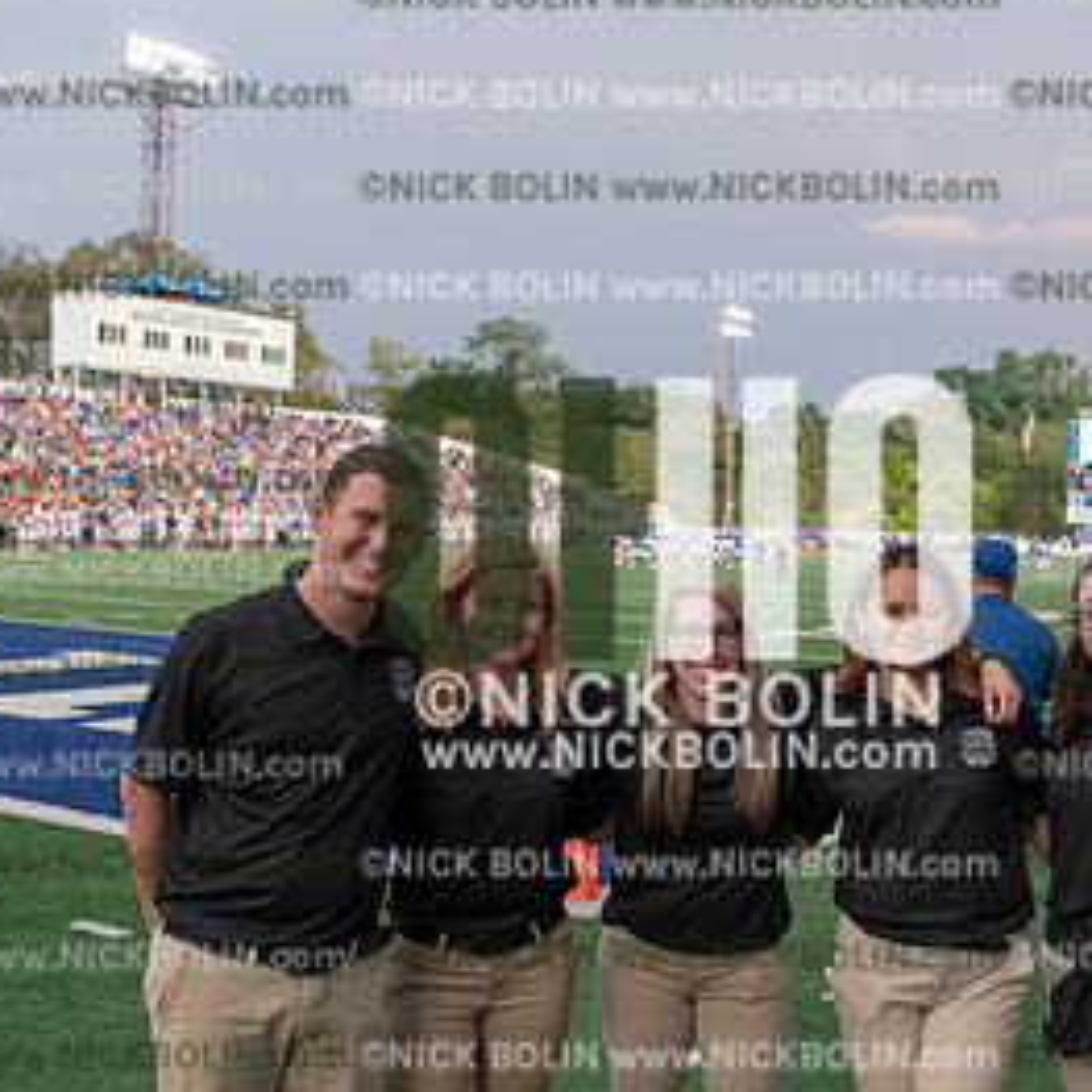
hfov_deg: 37.3
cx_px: 677
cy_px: 575
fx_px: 1606
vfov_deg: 37.5
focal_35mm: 45
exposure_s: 1/640
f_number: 3.2
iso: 800
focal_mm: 24
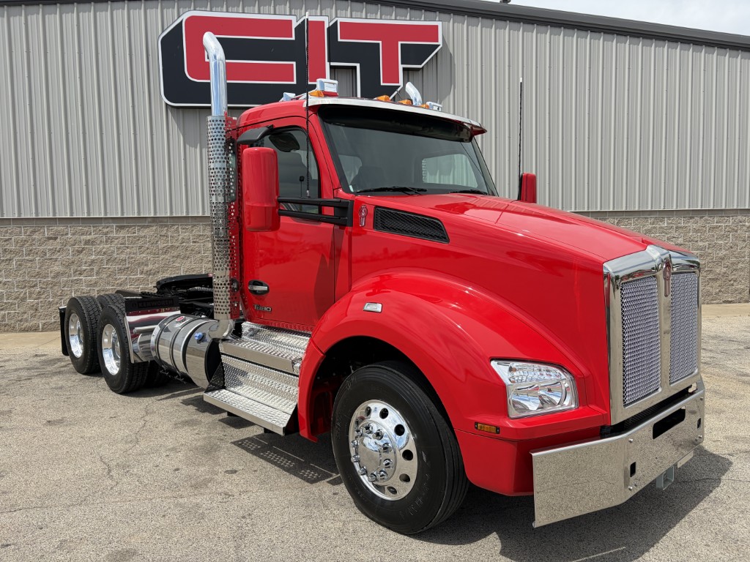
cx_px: 375
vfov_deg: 53.1
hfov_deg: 67.3
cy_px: 281
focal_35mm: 26
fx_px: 563
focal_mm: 5.96
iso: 50
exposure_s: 1/3125
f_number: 1.6
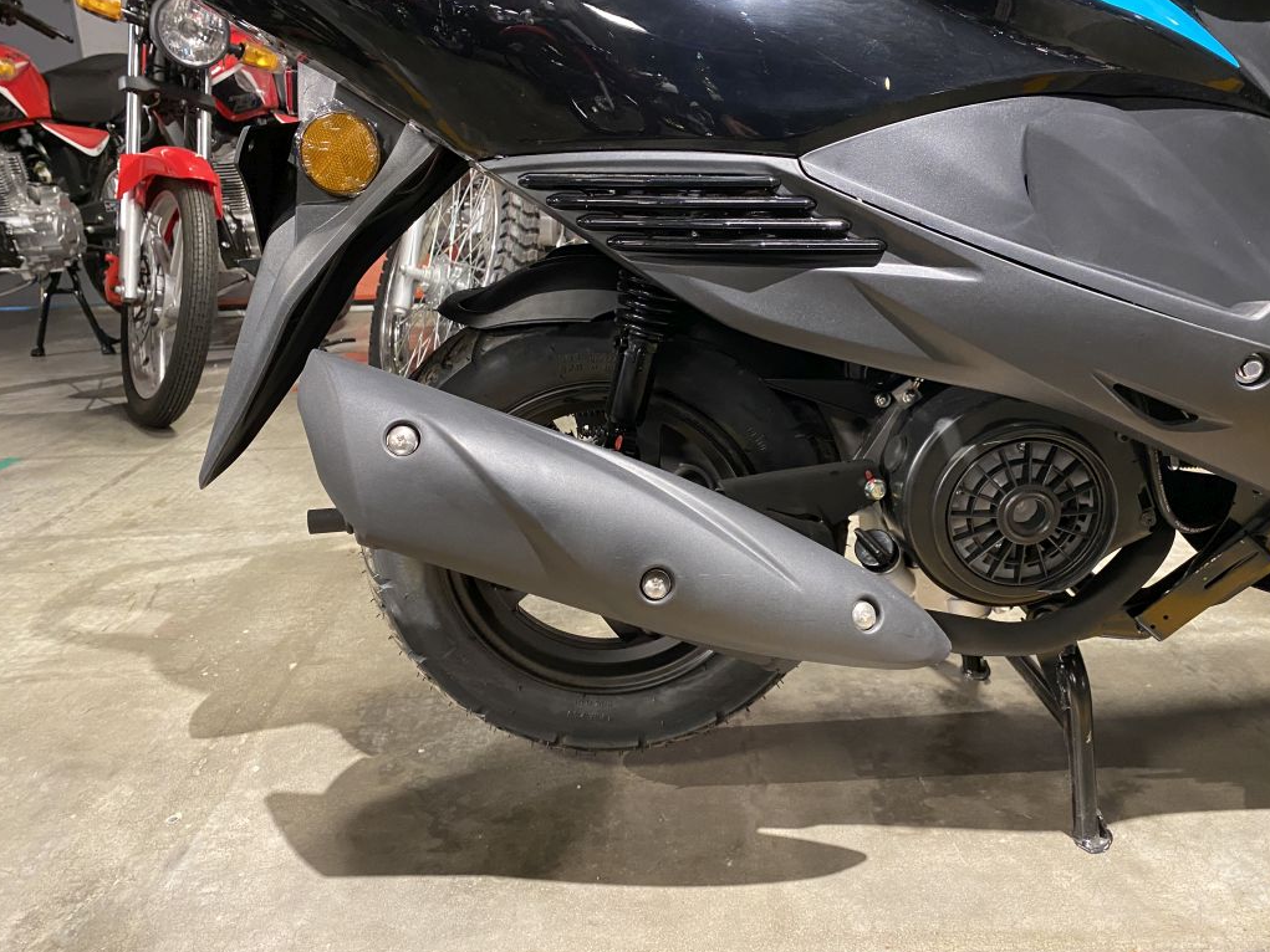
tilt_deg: -17.4
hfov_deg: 65.3
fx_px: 991
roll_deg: +2.0
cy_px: 469
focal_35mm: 27
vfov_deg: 51.4
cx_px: 648
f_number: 1.8
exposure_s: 1/33
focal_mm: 4.25
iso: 320
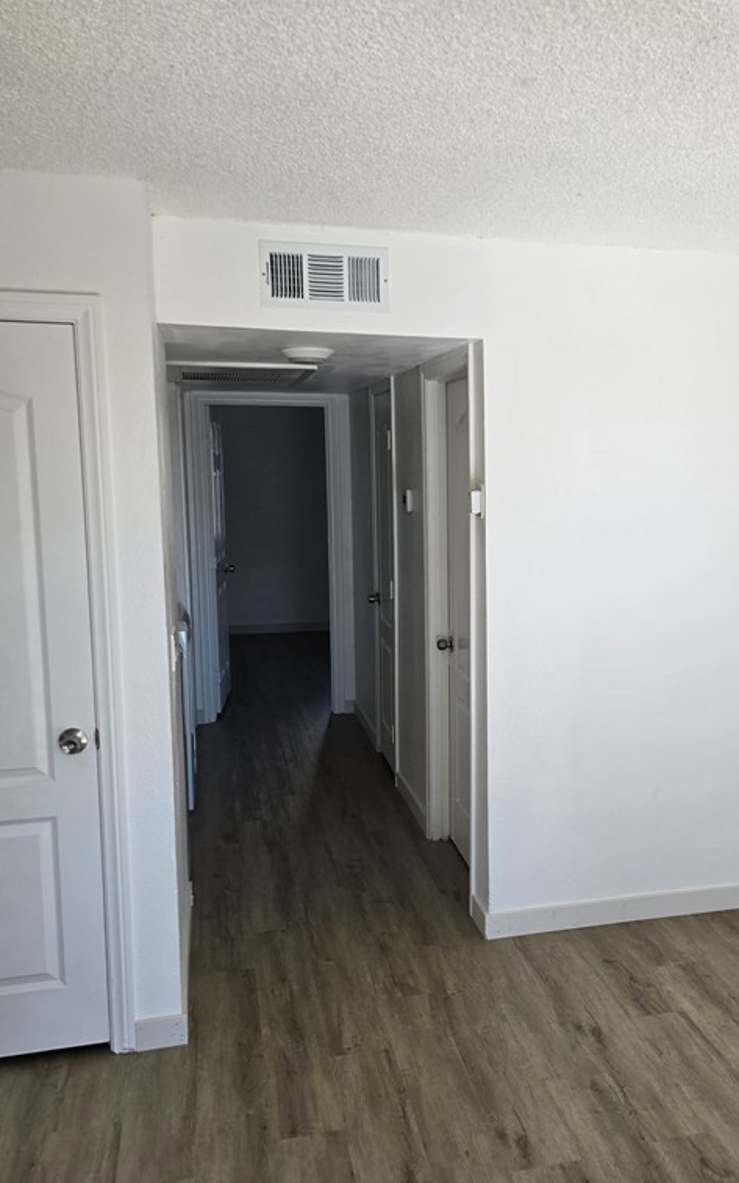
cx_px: 506
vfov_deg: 58.1
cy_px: 597
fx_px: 1064
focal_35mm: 33
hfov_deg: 37.8
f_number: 1.7
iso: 20
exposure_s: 1/180
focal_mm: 6.3
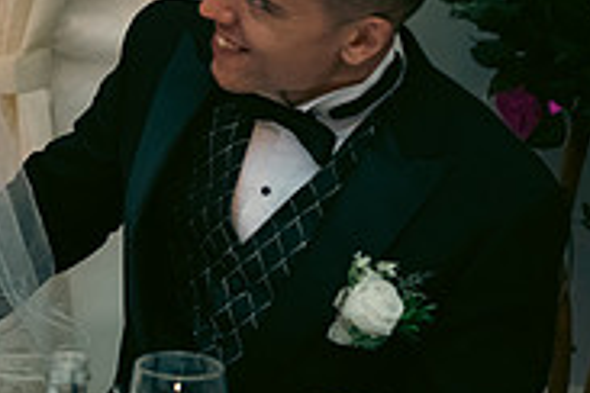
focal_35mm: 190
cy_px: -76
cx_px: -58
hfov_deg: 10.7
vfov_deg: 7.2
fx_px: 3114
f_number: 3.5
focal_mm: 60
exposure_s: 1/160
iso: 800
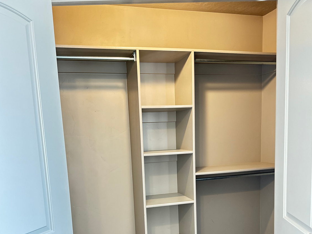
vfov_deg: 41.6
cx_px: 155
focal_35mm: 33
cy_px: 177
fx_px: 297
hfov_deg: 55.3
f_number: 1.78
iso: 320
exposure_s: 1/60
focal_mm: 6.86
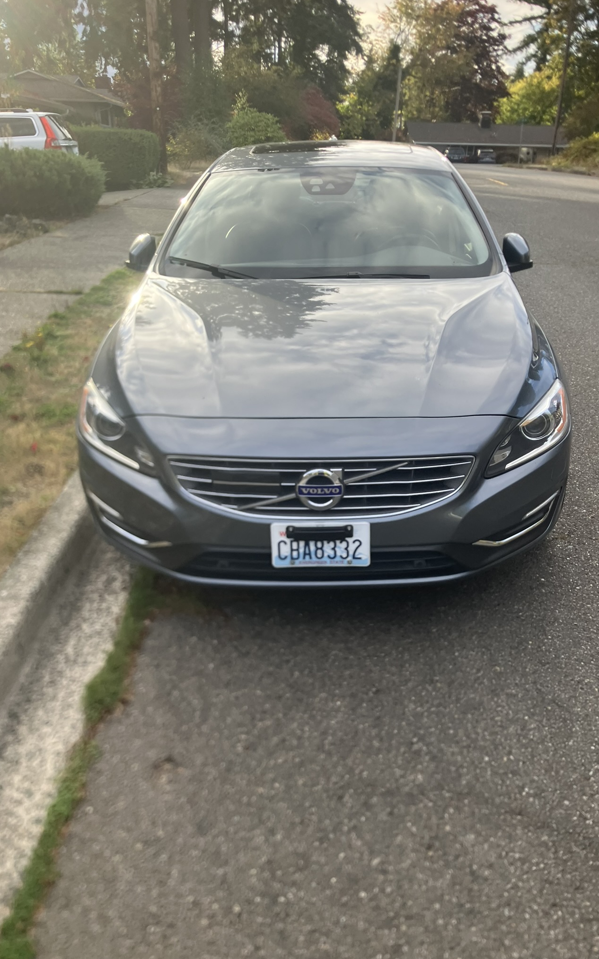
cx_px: 340
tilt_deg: -20.2
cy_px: 476
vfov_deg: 62.9
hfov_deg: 41.7
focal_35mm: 30
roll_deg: -1.9
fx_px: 784
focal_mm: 3.99
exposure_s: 1/389
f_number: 1.8
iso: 32
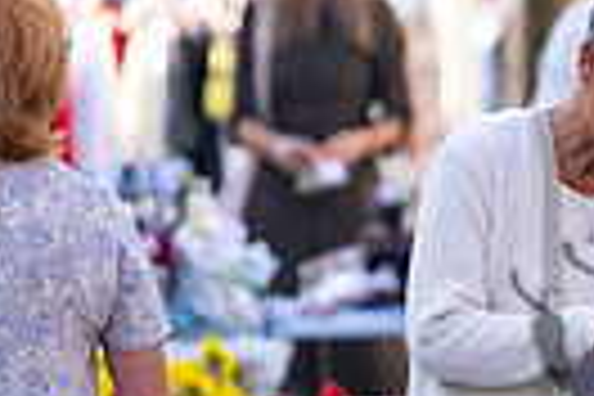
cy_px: 462
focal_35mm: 1160
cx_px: 557
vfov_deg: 1.2
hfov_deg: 1.8
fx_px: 19139
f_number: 4
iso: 200
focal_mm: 200
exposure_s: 1/400
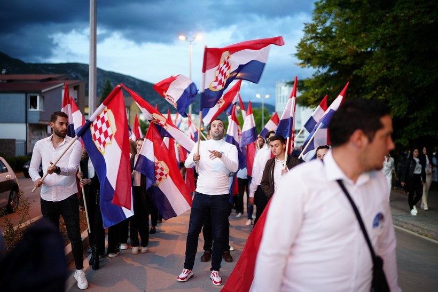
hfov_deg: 54.4
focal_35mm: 35
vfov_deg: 37.9
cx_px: 219
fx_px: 426
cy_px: 146
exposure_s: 1/200
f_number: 1.2
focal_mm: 35
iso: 1250
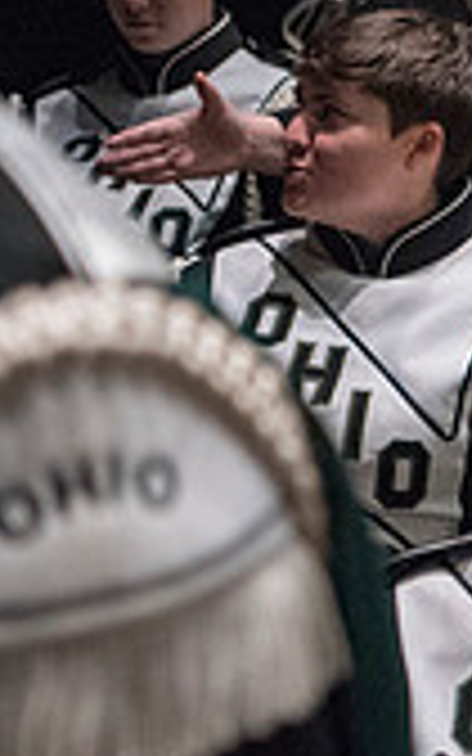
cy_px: 110
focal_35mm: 204
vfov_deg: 10.2
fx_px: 4199
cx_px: 1218
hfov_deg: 6.1
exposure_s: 1/400
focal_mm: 58
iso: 4000
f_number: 2.8
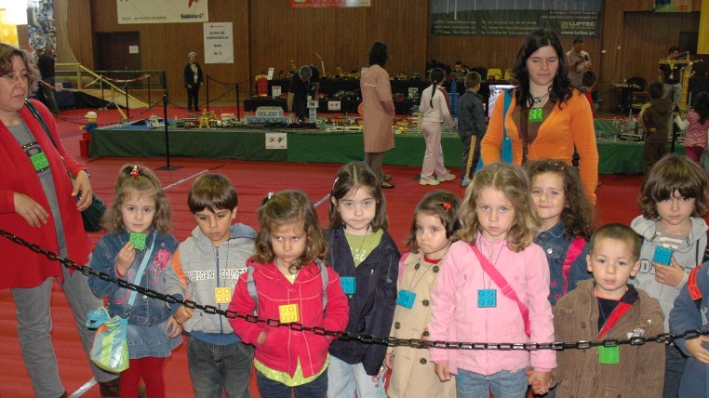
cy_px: 258
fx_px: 714
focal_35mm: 38
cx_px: 381
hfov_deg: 52.7
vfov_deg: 31.0
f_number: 5
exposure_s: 1/20
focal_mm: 18
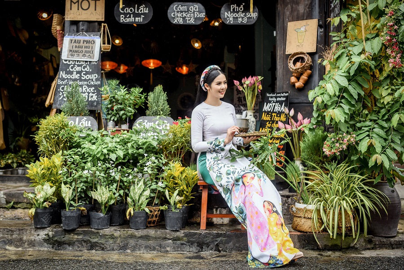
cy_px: 135
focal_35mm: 35
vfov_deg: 37.9
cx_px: 202
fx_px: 393
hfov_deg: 54.4
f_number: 2.8
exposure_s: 1/400
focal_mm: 35
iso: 200
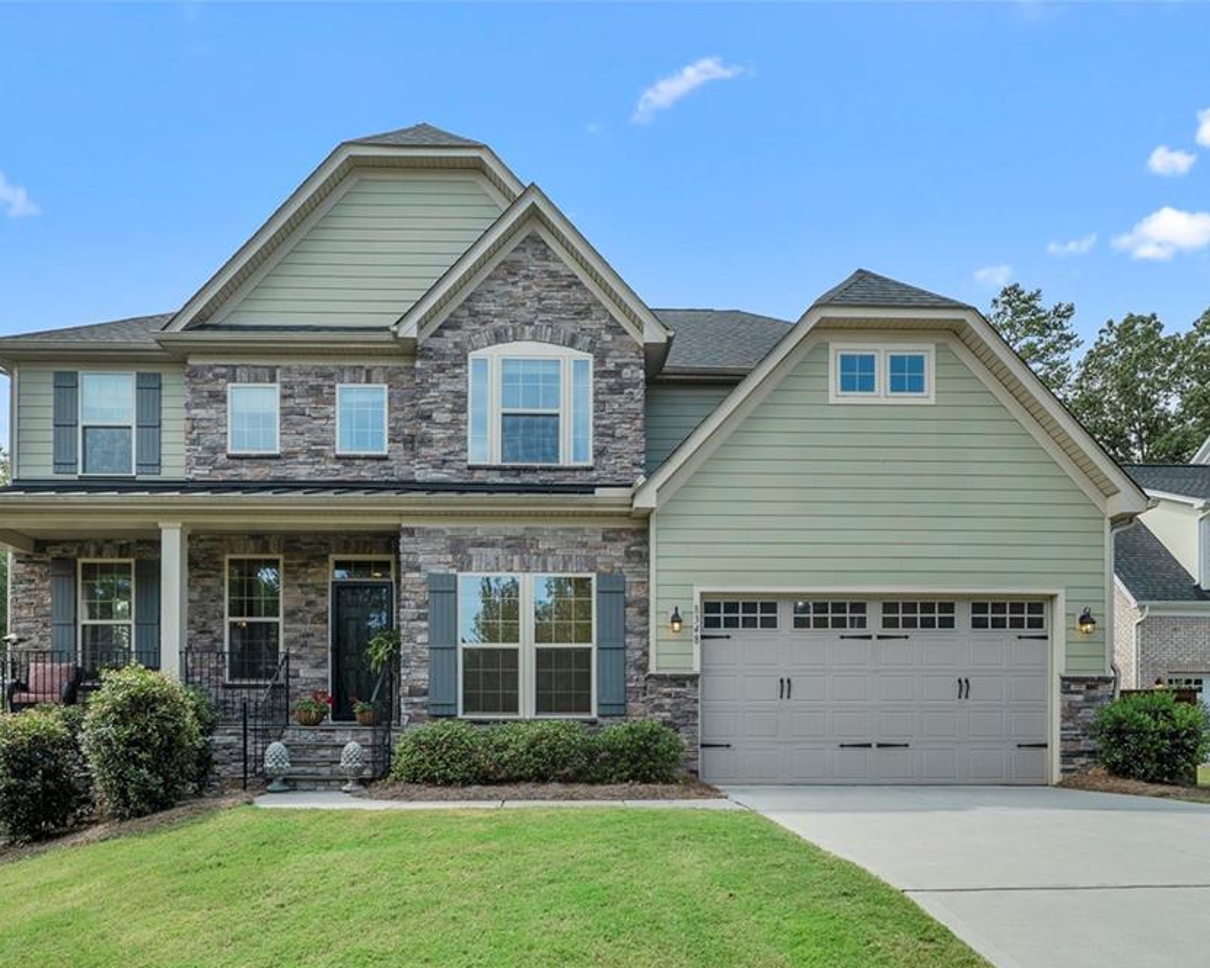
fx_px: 788
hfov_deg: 75.0
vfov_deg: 63.1
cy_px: 496
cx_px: 566
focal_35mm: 22
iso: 100
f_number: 8
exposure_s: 1/200
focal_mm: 19
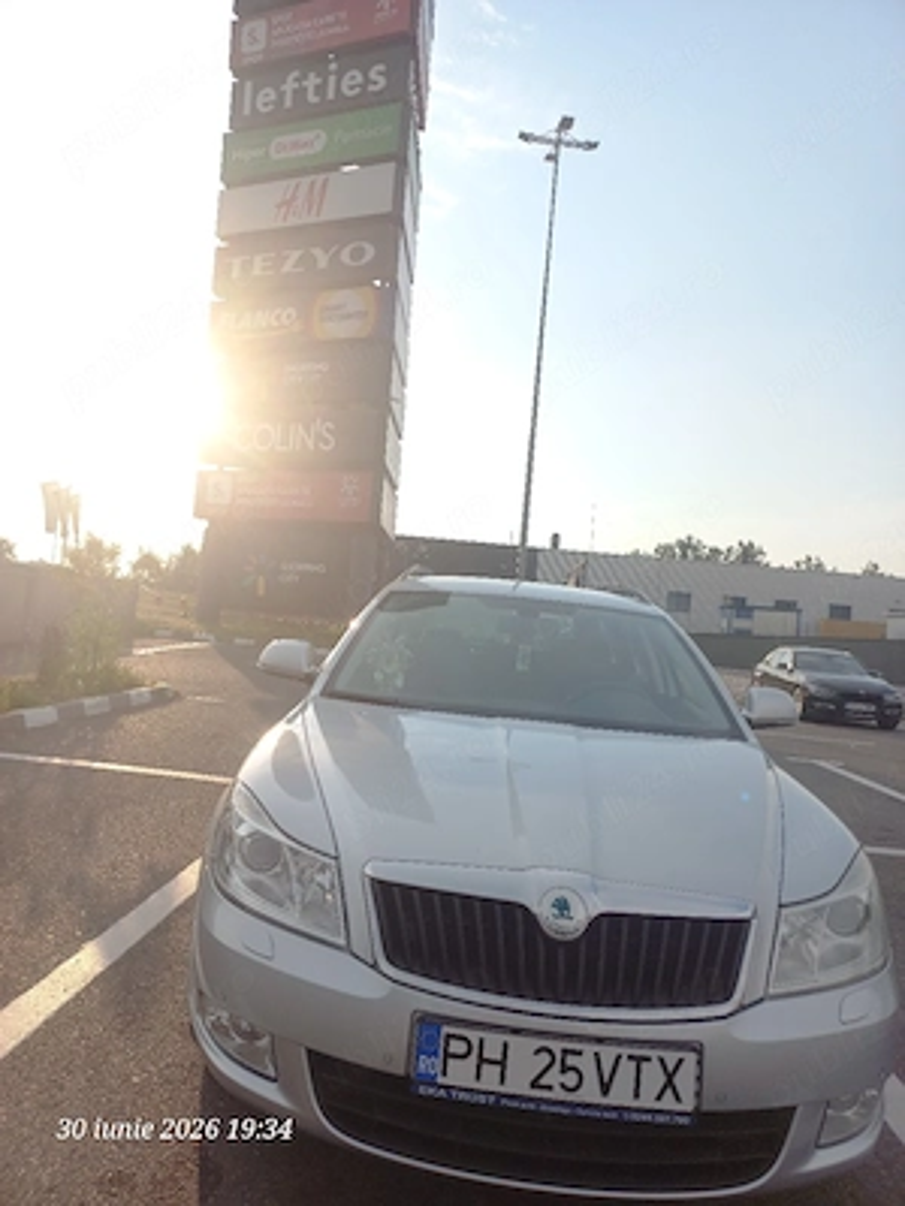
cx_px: 452
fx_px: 871
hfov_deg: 54.9
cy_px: 603
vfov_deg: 69.4
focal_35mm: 25
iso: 25
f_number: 1.8
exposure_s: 1/833
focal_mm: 4.6
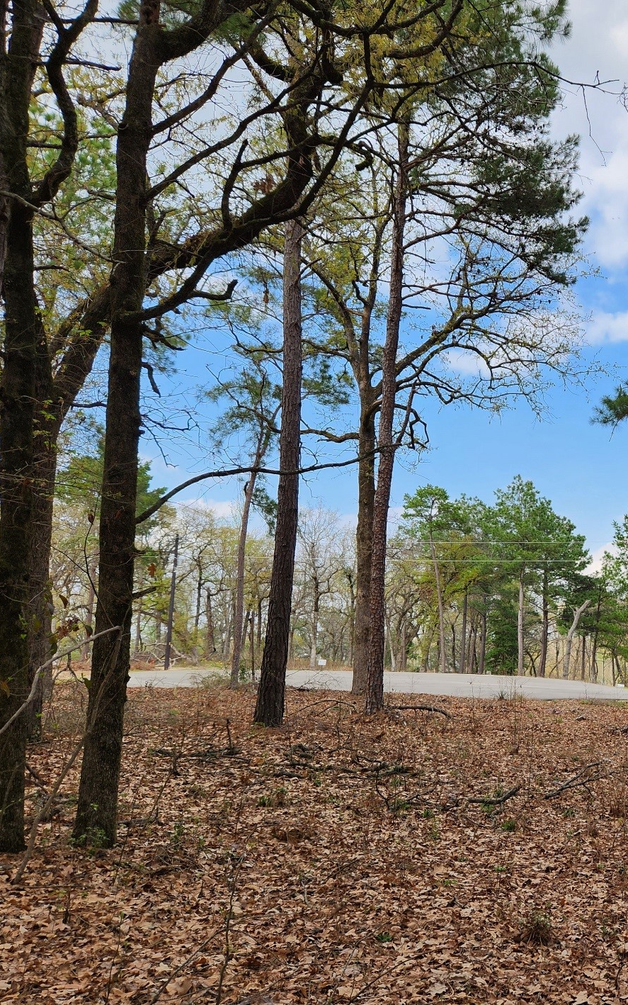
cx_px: 622
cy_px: 504
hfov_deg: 34.9
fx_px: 903
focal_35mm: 33
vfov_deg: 58.1
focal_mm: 5.4
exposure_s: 1/801
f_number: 1.8
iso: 20
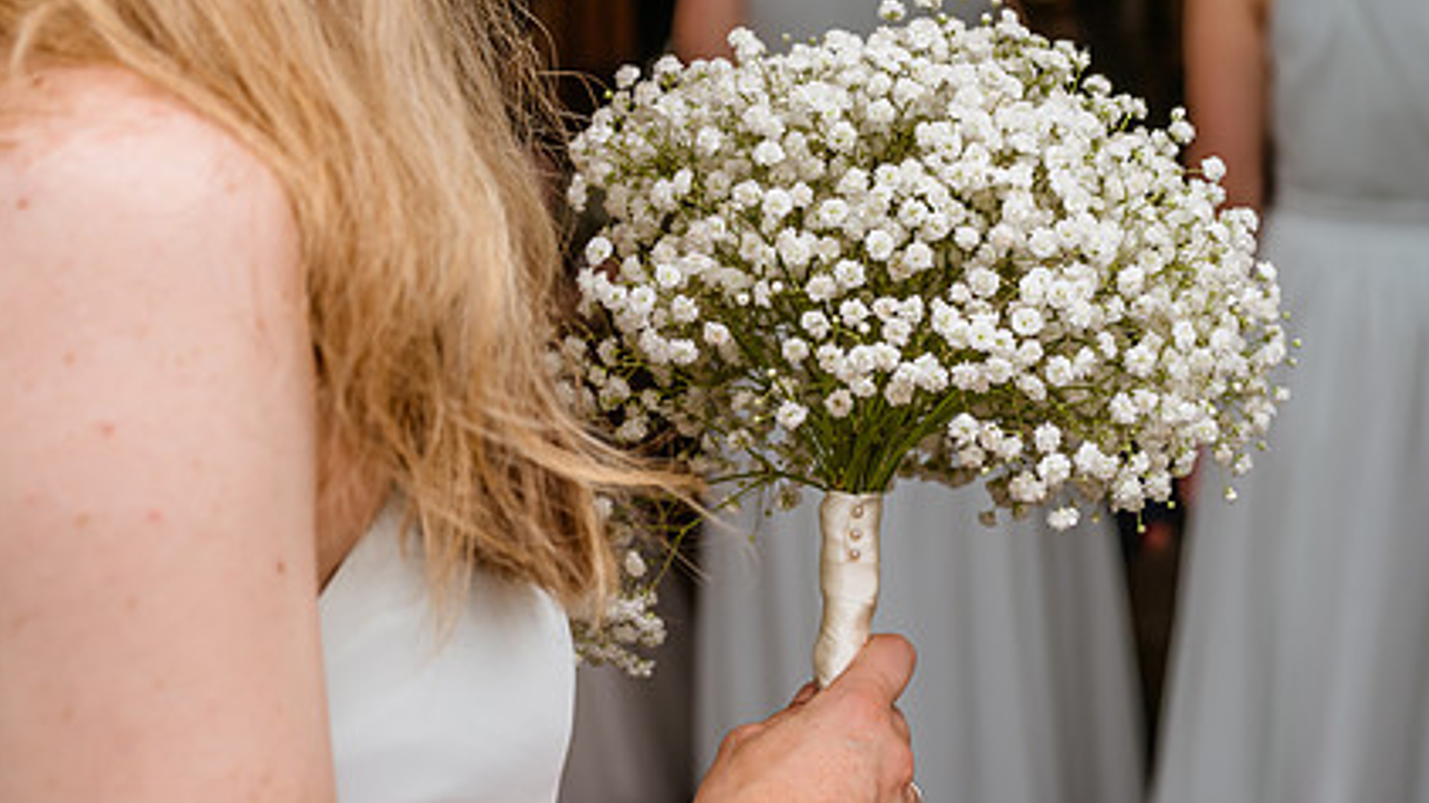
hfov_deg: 29.3
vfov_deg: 16.6
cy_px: 159
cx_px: 826
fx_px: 2727
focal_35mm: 72
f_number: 5
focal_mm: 50
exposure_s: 1/2000
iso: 720
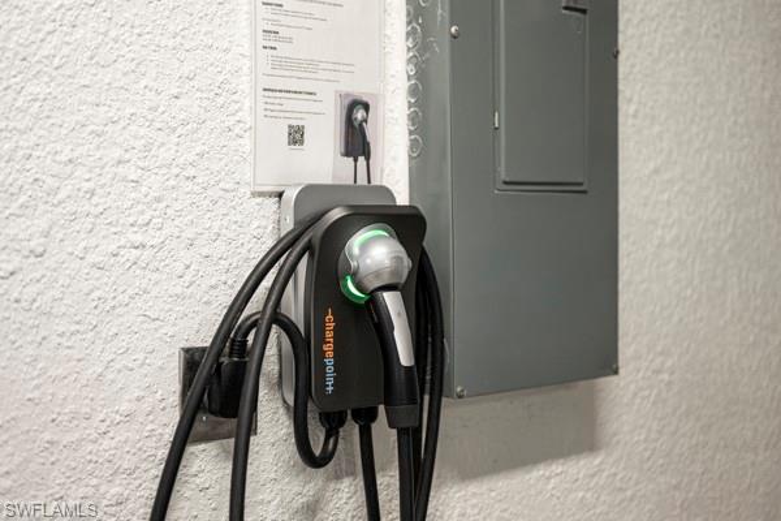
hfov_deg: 39.6
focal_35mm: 50
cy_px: 260
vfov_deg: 27.0
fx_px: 1085
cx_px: 390
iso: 250
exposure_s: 1/80
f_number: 1.8
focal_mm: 50
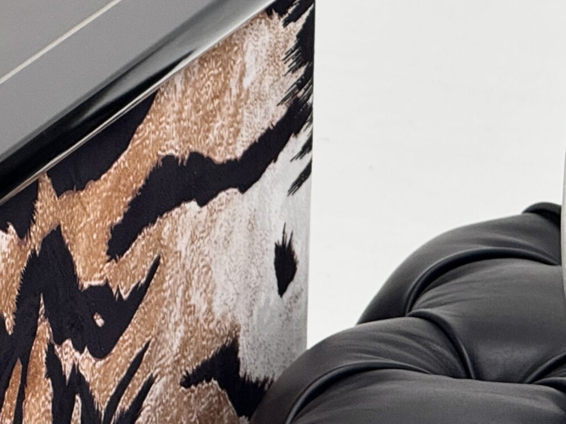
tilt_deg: -19.5
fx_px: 5018
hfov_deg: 6.4
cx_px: -124
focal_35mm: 307
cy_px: 293
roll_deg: +0.2
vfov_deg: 4.8
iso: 125
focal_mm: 15.66
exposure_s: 1/100
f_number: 2.8
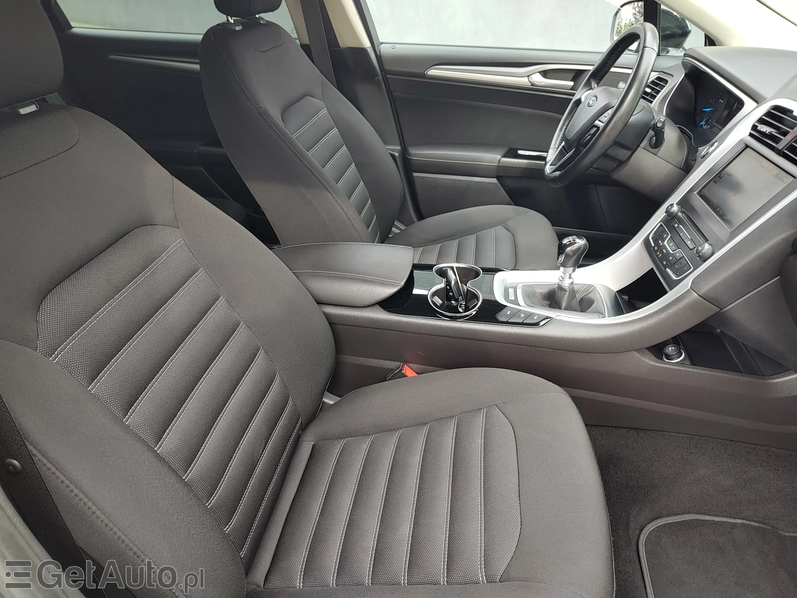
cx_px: 398
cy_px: 299
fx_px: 530
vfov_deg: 58.9
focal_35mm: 23
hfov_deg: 73.9
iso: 139
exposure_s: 1/100
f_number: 1.8
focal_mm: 5.56
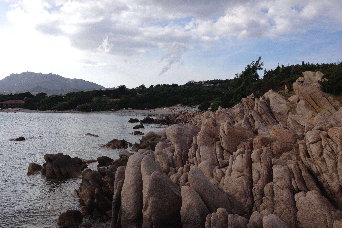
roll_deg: +0.9
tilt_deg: -5.2
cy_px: 119
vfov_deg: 35.9
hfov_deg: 51.9
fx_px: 351
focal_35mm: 37
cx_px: 171
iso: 50
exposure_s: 1/1623
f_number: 2.4
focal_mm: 4.28
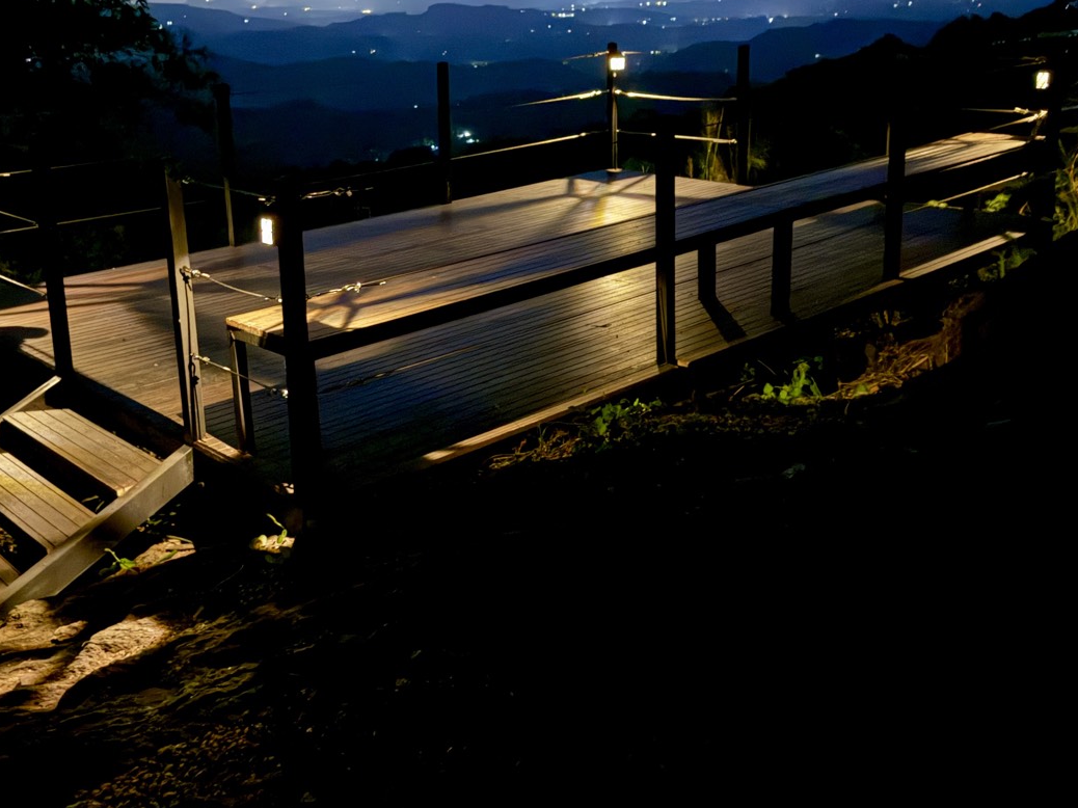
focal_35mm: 37
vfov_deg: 38.2
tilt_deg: -15.0
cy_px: 274
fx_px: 1152
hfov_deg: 49.8
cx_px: 429
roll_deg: +2.9
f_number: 1.78
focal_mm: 6.76
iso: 8000
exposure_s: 1
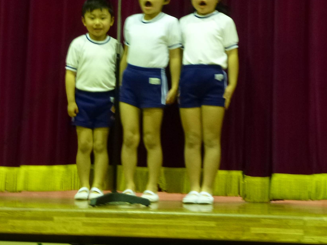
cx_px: 182
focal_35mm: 138
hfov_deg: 14.3
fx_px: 1304
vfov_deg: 10.7
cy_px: 65
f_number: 4.9
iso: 400
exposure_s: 1/5
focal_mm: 16
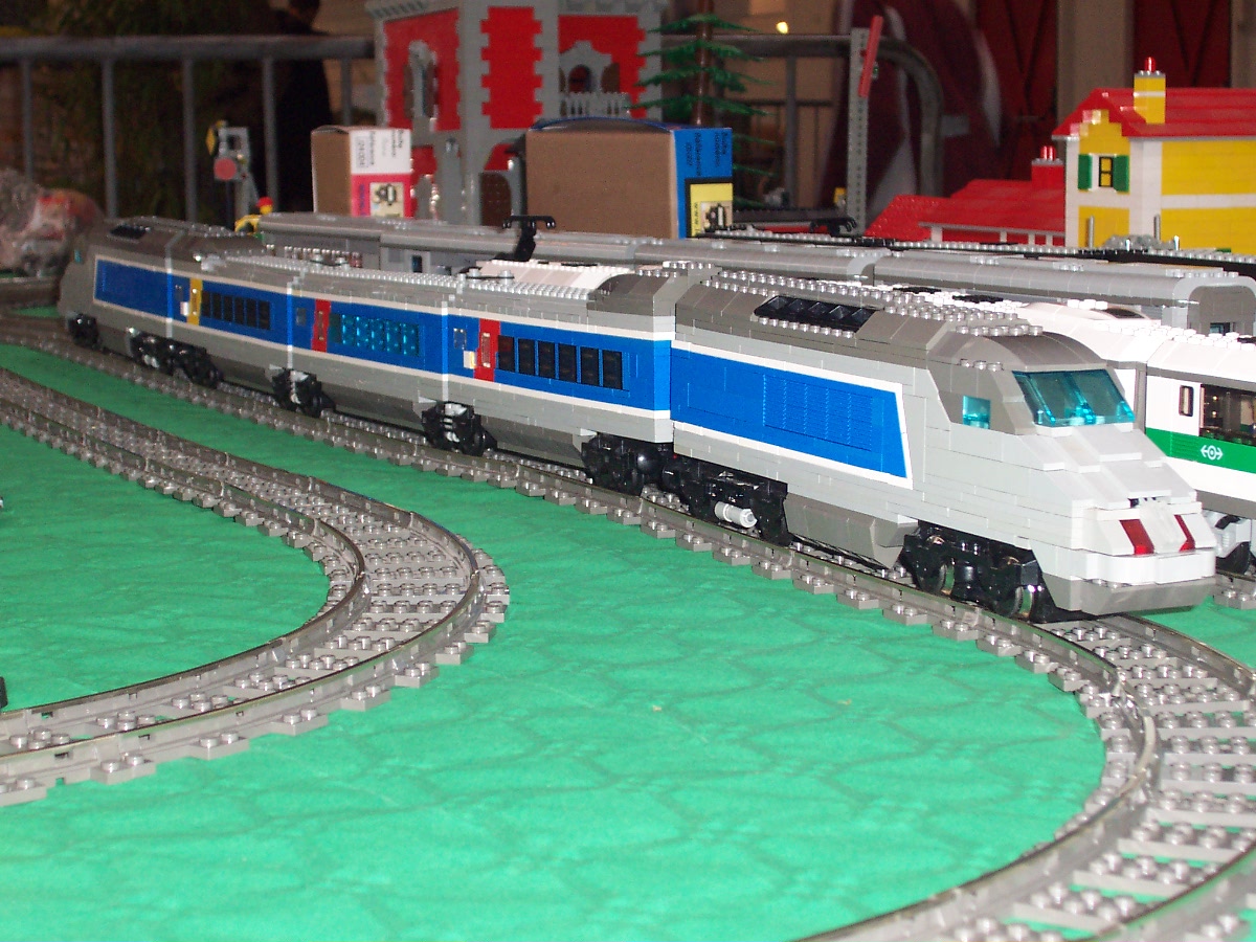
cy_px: 471
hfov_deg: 27.4
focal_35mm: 71
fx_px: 2576
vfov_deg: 20.7
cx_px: 628
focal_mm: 10.8
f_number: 4
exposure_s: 1/90
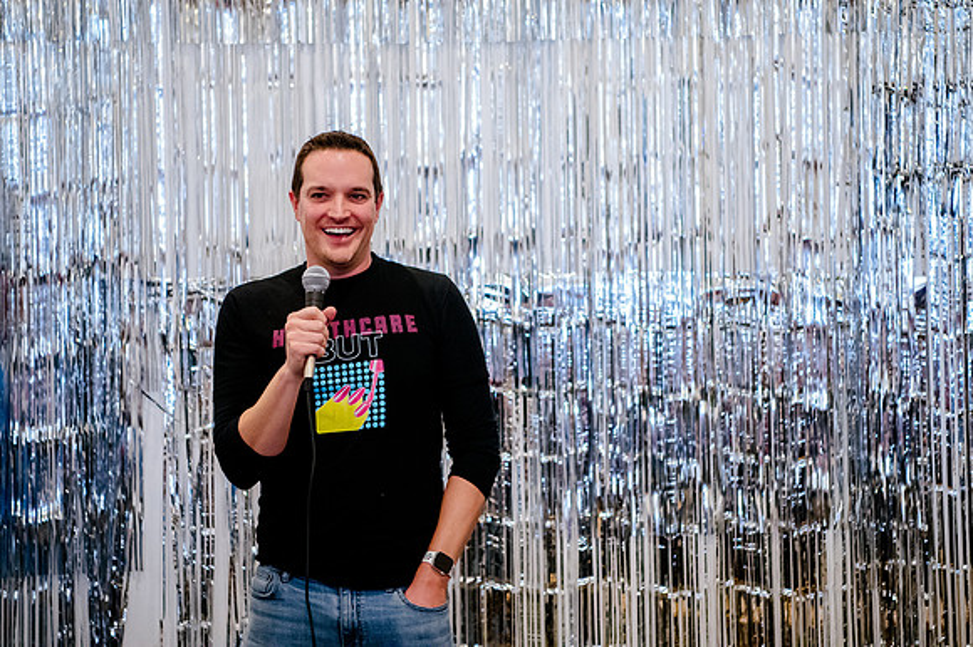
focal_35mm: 79
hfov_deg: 25.6
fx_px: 2138
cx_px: 486
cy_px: 281
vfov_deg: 17.2
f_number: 2.8
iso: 6400
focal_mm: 70
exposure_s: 1/80
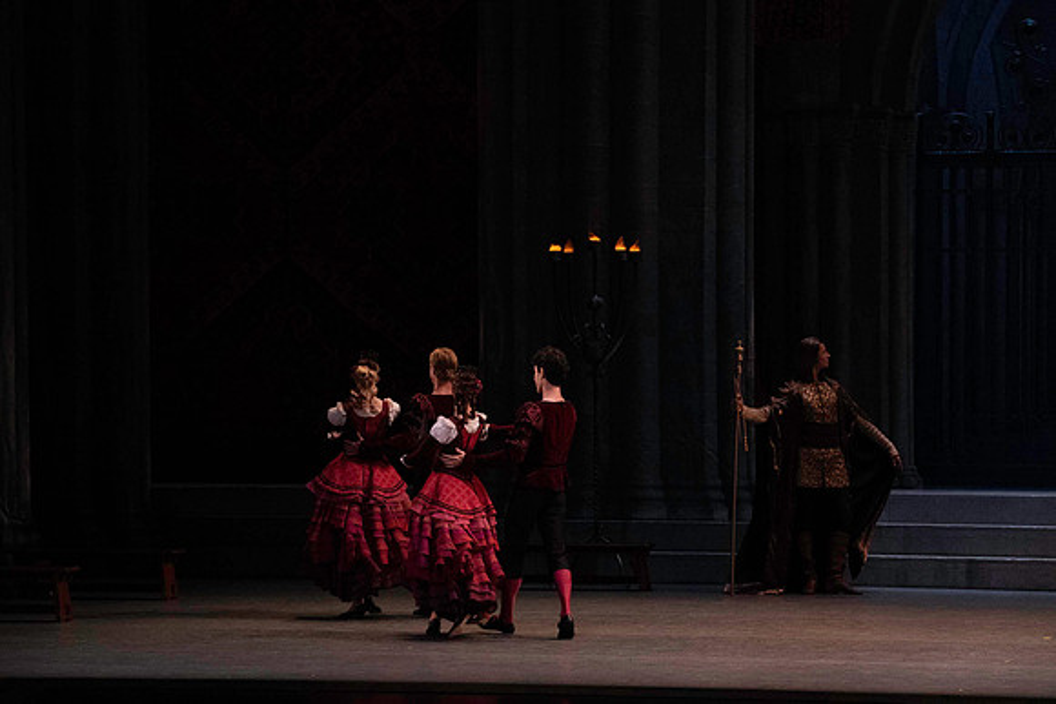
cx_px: 528
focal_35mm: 146
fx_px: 4283
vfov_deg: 9.4
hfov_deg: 14.1
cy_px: 352
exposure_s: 1/400
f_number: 7.1
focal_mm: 146
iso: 12800
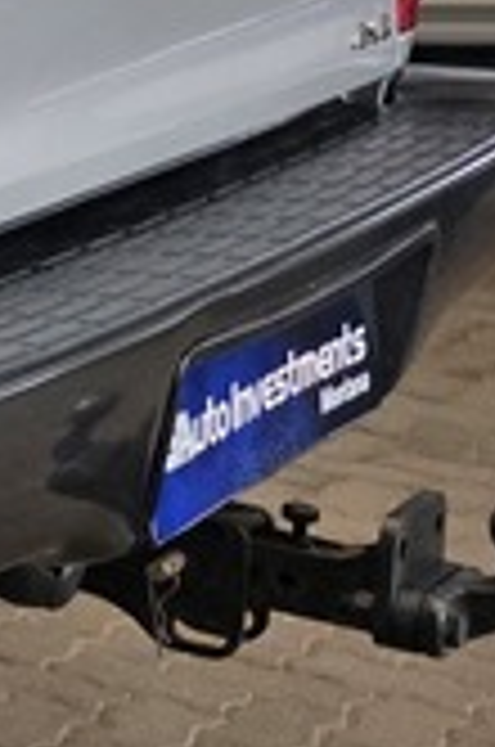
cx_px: -1269
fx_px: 3065
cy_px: -63
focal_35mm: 148
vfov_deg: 13.6
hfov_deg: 7.4
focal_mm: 6.25
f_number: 1.7
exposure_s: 1/180
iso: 160
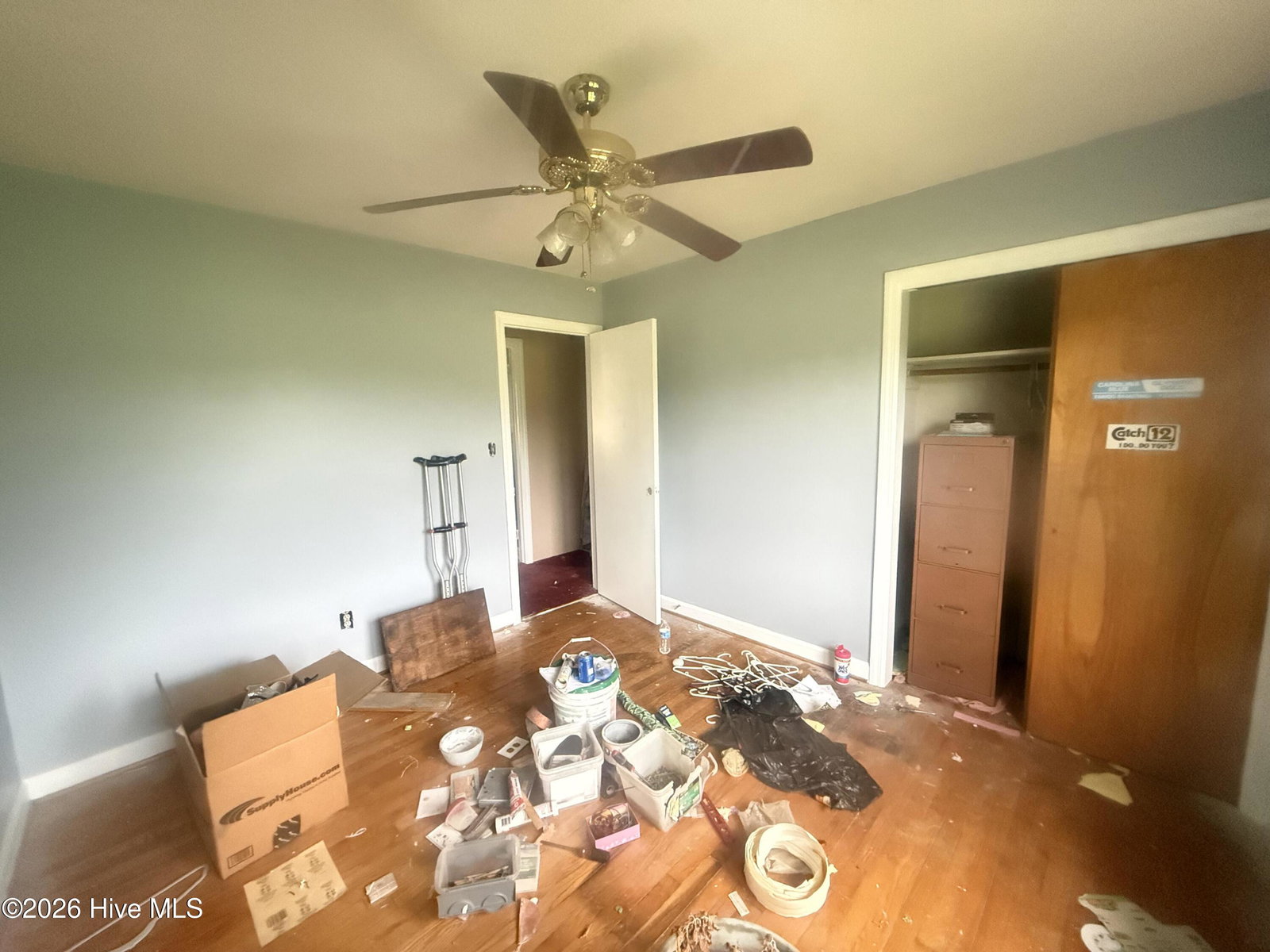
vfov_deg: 85.7
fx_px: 514
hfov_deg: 102.1
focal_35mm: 14
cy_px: 476
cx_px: 635
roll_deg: +1.4
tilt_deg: -7.8
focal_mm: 2.22
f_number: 2.2
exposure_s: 1/50
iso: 1600
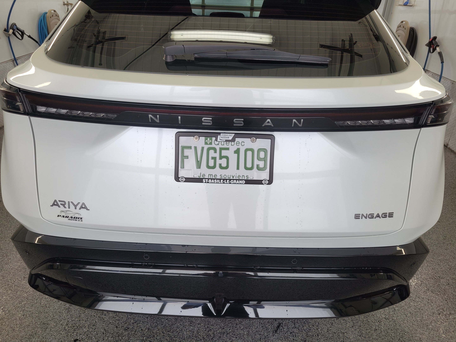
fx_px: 343
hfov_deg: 67.3
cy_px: 171
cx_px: 228
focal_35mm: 26
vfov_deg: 53.1
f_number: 1.8
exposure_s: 1/133
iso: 40
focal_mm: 5.4
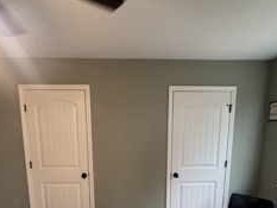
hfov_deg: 71.6
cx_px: 137
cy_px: 158
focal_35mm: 24
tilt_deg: -10.0
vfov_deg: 54.0
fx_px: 192
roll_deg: +0.3
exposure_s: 1/120
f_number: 2.2
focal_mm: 2.22
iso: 250
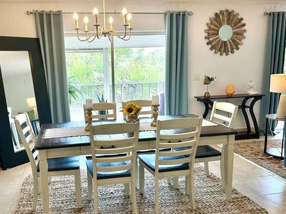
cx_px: 110
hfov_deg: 54.8
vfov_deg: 42.9
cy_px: 114
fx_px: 273
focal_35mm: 33
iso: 80
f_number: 1.78
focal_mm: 6.86
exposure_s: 1/120
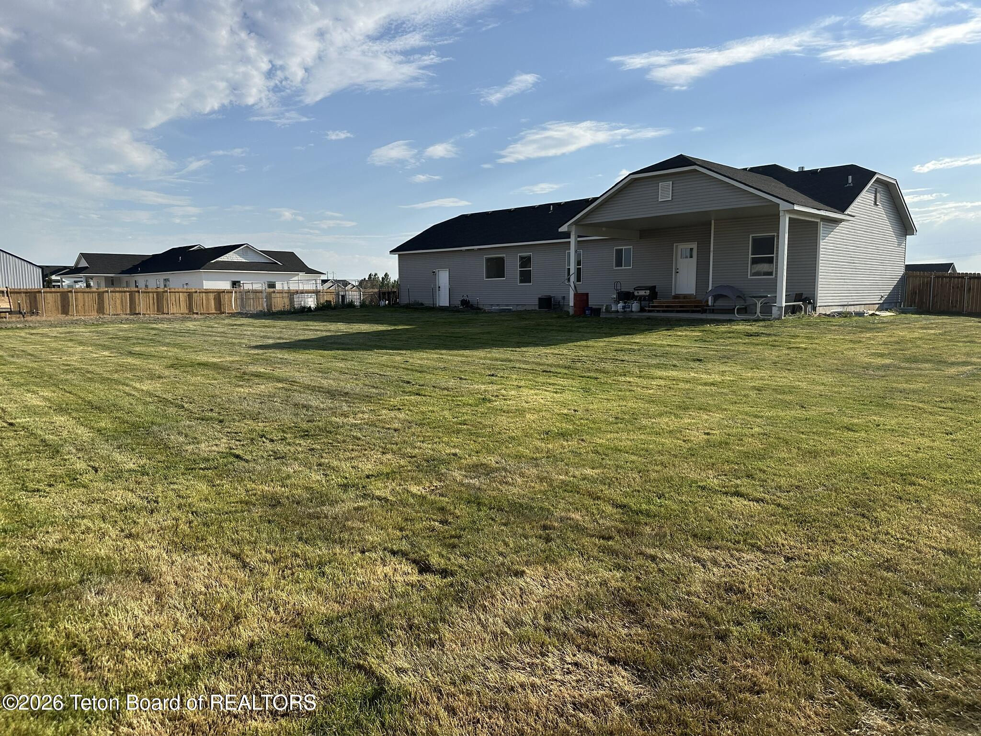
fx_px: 680
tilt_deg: -5.4
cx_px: 490
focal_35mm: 24
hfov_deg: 71.6
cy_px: 368
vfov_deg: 56.8
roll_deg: -0.1
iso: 80
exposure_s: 1/5263
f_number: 1.78
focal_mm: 6.86
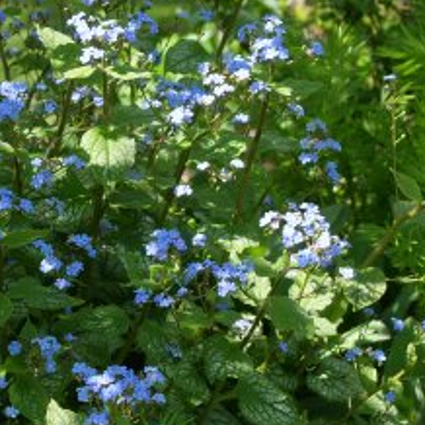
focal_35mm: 159
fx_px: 2209
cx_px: 170
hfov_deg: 11.0
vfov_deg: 11.0
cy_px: 247
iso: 200
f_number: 5.6
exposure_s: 1/250
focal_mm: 32
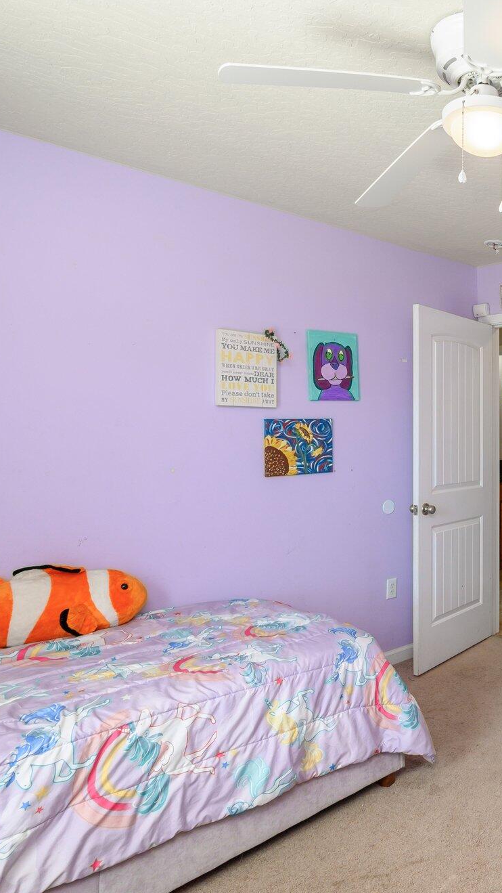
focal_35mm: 27
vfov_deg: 70.2
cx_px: 586
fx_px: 634
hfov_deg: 35.2
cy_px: 433
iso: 320
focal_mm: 16.5
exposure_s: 1/30
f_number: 9
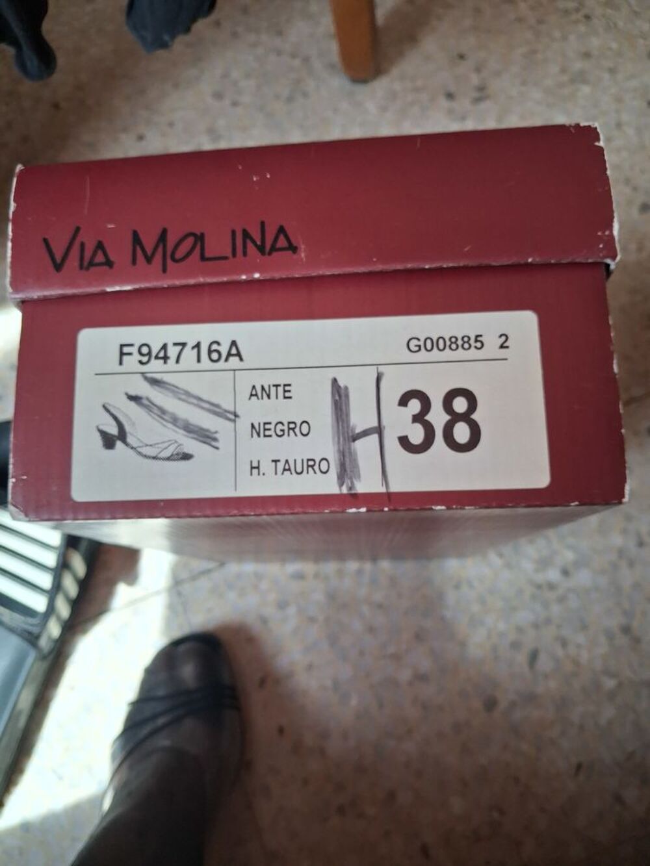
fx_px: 676
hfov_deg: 51.4
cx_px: 325
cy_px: 433
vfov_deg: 65.3
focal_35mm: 27
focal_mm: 4
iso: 200
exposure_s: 1/120
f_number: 1.8
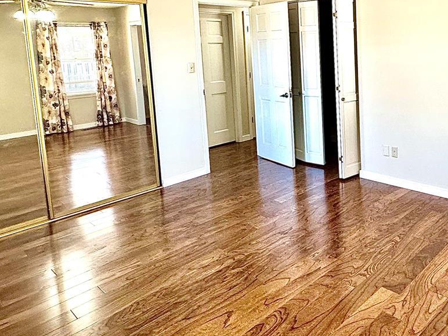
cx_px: 371
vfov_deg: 46.5
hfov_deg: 56.2
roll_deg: +1.7
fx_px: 375
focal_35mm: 29
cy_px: 85
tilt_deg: -5.9
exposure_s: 1/120
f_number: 2.2
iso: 250
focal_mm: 2.22
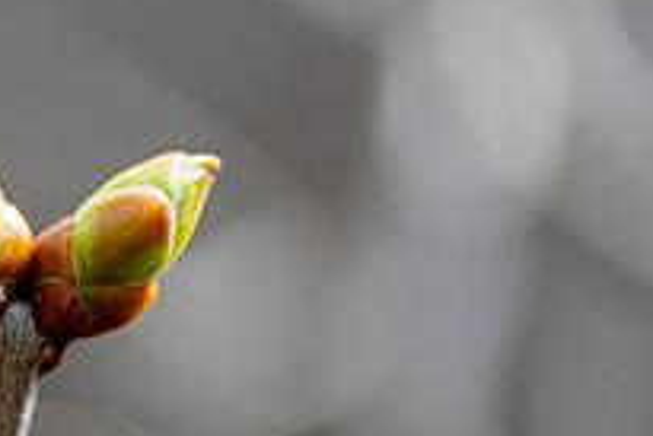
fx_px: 19222
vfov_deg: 1.3
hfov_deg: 1.9
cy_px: 215
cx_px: -54
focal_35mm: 1059
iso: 220
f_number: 6.3
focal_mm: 250
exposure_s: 1/320
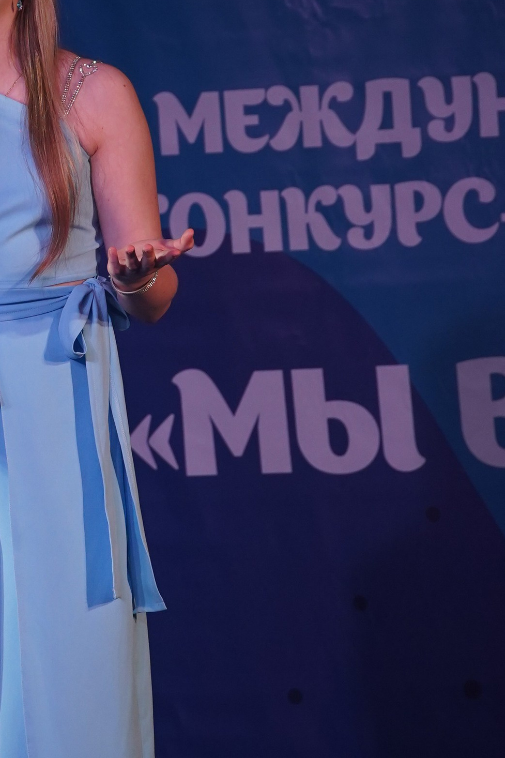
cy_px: 287
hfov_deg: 3.1
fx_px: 9428
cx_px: -44
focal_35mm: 448
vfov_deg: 4.6
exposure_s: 1/250
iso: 1600
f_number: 5.6
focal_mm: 171
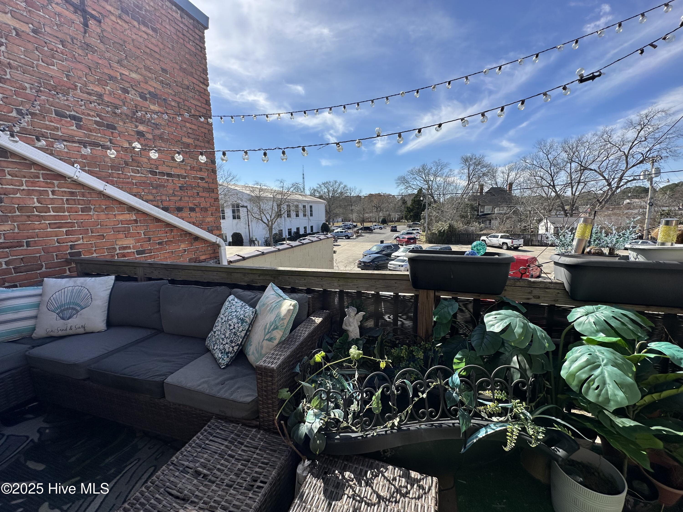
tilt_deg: -8.3
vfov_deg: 85.7
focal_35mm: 14
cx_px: 342
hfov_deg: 102.1
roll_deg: +1.5
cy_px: 256
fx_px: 276
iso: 50
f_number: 2.2
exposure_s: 1/1319
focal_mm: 2.22
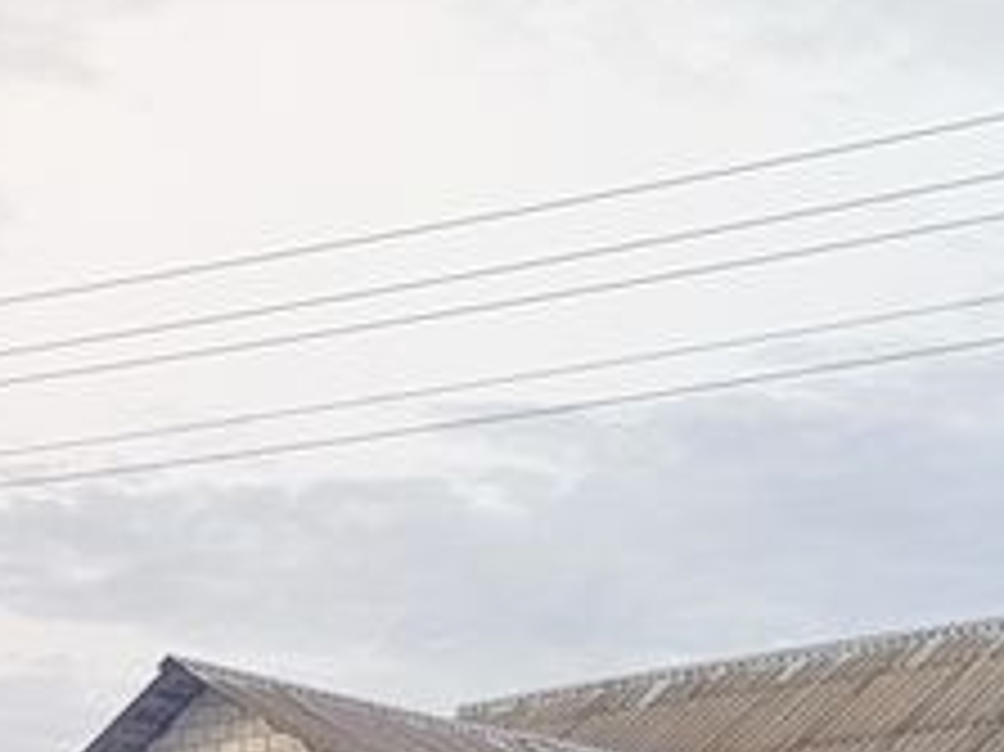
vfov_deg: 9.7
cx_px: 225
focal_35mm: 129
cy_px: 1995
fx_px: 3739
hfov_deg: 15.2
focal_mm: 5.89
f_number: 1.89
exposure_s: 1/315
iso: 50
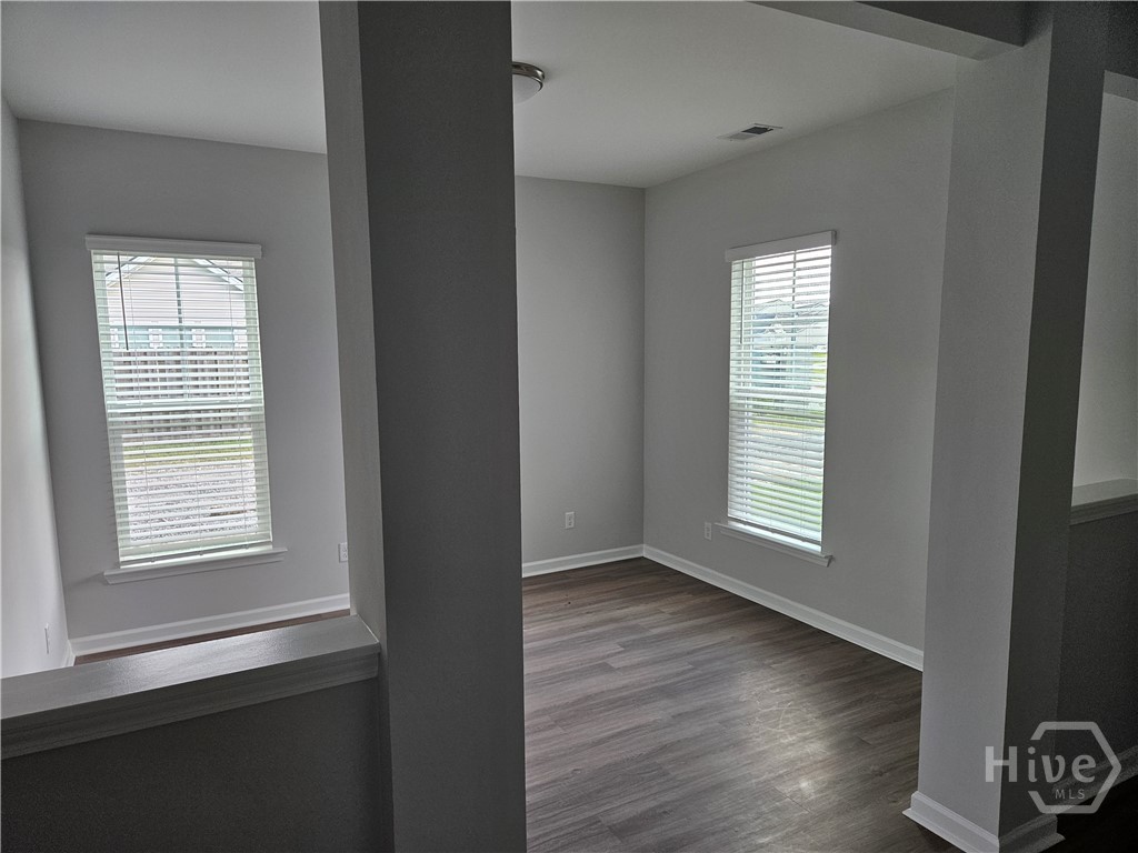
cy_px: 426
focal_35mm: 23
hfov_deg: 73.9
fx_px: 756
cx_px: 569
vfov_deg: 58.9
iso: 250
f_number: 1.8
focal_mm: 5.4
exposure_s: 1/207
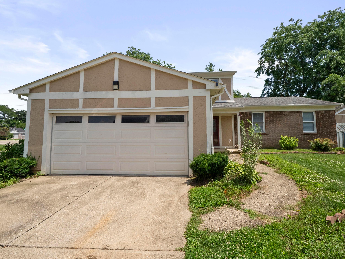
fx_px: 159
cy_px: 122
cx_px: 186
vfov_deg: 78.0
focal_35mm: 16
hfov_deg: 94.3
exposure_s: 1/2500
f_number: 9
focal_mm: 14
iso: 800
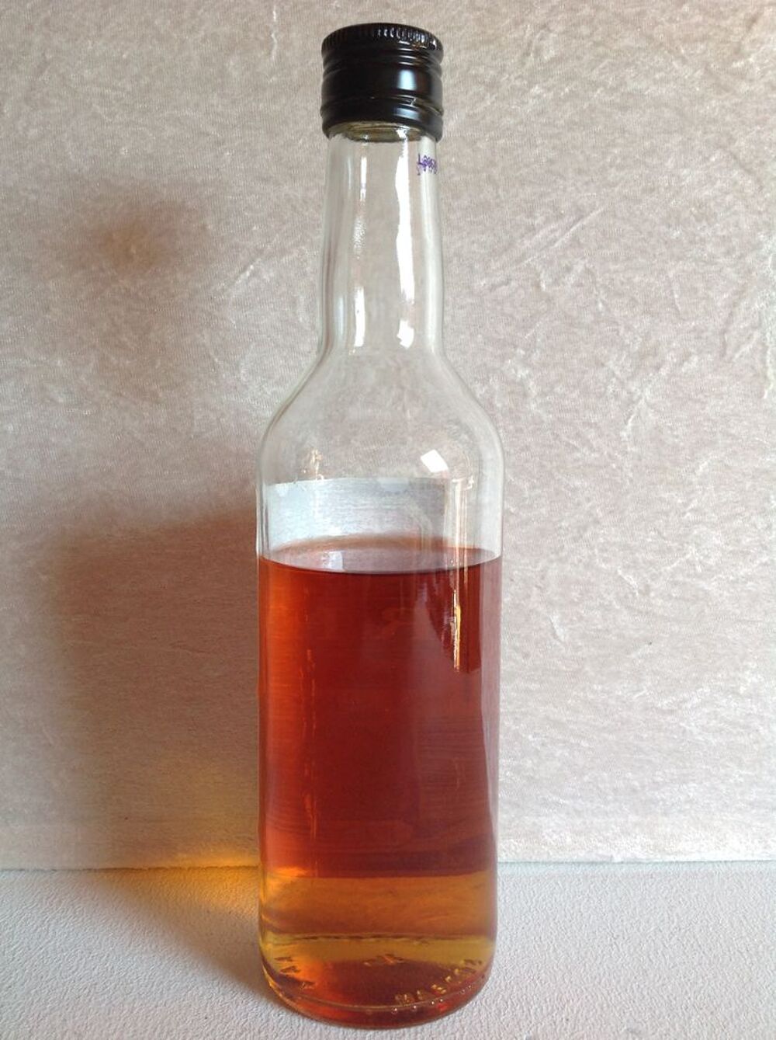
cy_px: 520
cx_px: 388
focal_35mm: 35
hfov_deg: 40.6
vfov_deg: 52.7
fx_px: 1049
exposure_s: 1/60
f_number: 2.4
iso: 64
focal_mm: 4.28
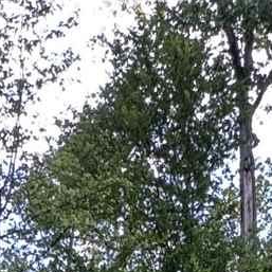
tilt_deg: -1.0
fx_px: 987
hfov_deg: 15.6
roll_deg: -3.6
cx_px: 80
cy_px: 812
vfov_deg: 10.8
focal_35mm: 111
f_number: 2.2
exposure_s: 1/99
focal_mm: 2.22
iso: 125
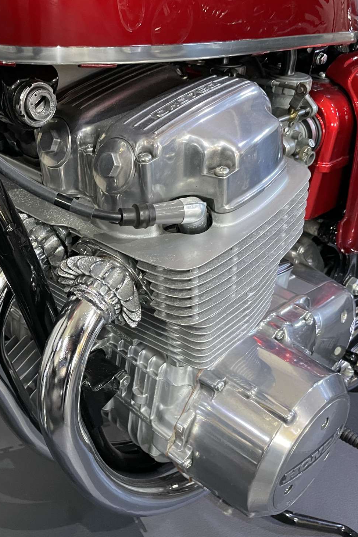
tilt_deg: -28.0
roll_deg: -1.8
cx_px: 68
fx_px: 552
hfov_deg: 34.7
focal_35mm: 37
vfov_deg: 51.9
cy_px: 267
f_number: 1.6
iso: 320
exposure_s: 1/33
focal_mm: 4.2
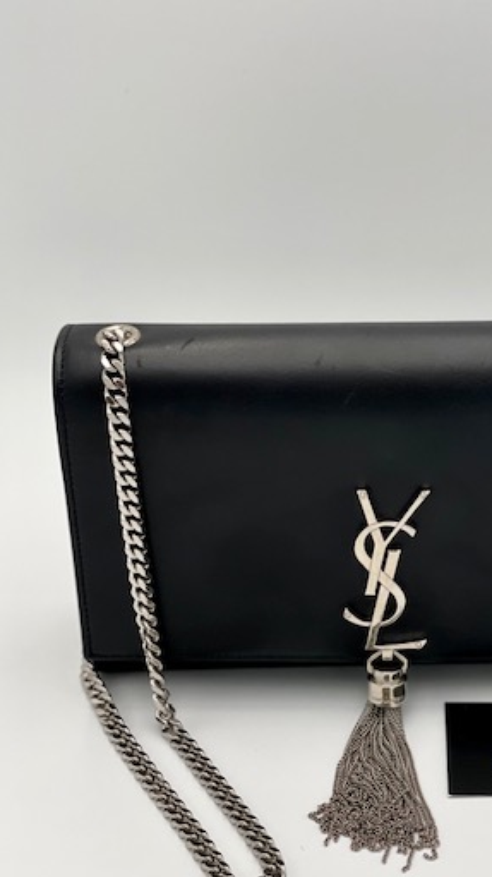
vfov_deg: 29.7
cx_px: 394
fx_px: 1649
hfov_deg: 16.8
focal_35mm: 71
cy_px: 494
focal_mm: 6
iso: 80
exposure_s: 1/122
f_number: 2
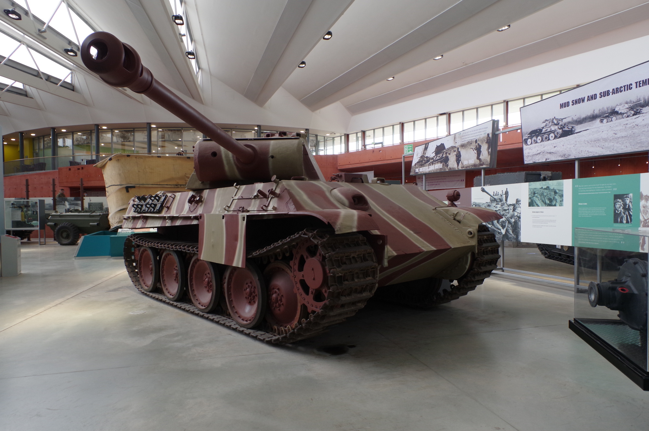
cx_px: 324
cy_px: 216
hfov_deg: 77.4
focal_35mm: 22
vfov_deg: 56.0
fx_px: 405
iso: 800
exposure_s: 1/25
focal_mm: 15
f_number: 8
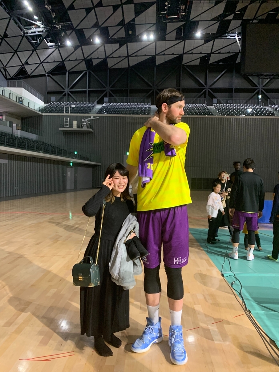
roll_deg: -2.6
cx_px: 140
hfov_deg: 53.1
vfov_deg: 67.3
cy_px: 186
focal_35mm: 26
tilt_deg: +0.6
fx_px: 279
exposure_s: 1/60
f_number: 1.8
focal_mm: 4.25
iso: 320
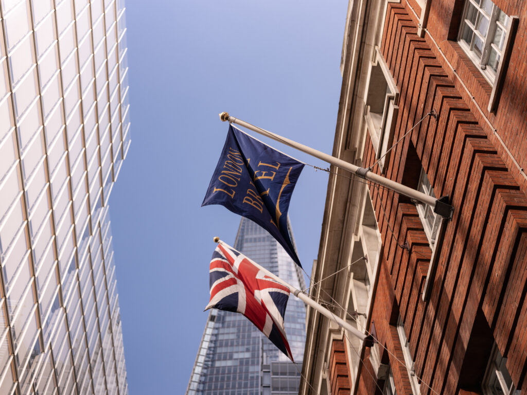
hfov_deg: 38.2
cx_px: 264
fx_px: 761
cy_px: 198
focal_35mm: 50
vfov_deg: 29.1
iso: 160
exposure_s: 1/4000
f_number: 2.8
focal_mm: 63
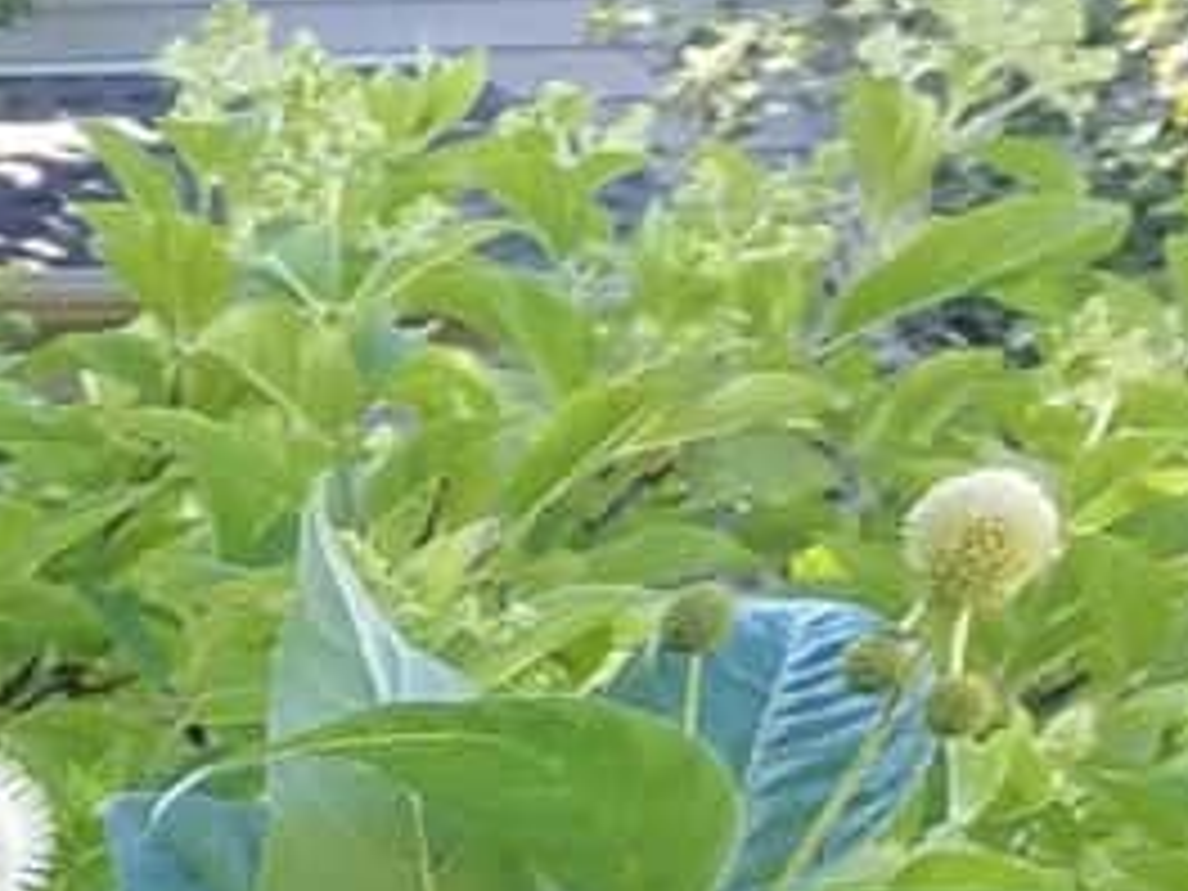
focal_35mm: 189
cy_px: 3213
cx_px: -2740
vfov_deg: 6.7
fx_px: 6486
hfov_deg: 8.3
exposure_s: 1/124
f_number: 1.7
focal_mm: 4.2
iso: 50
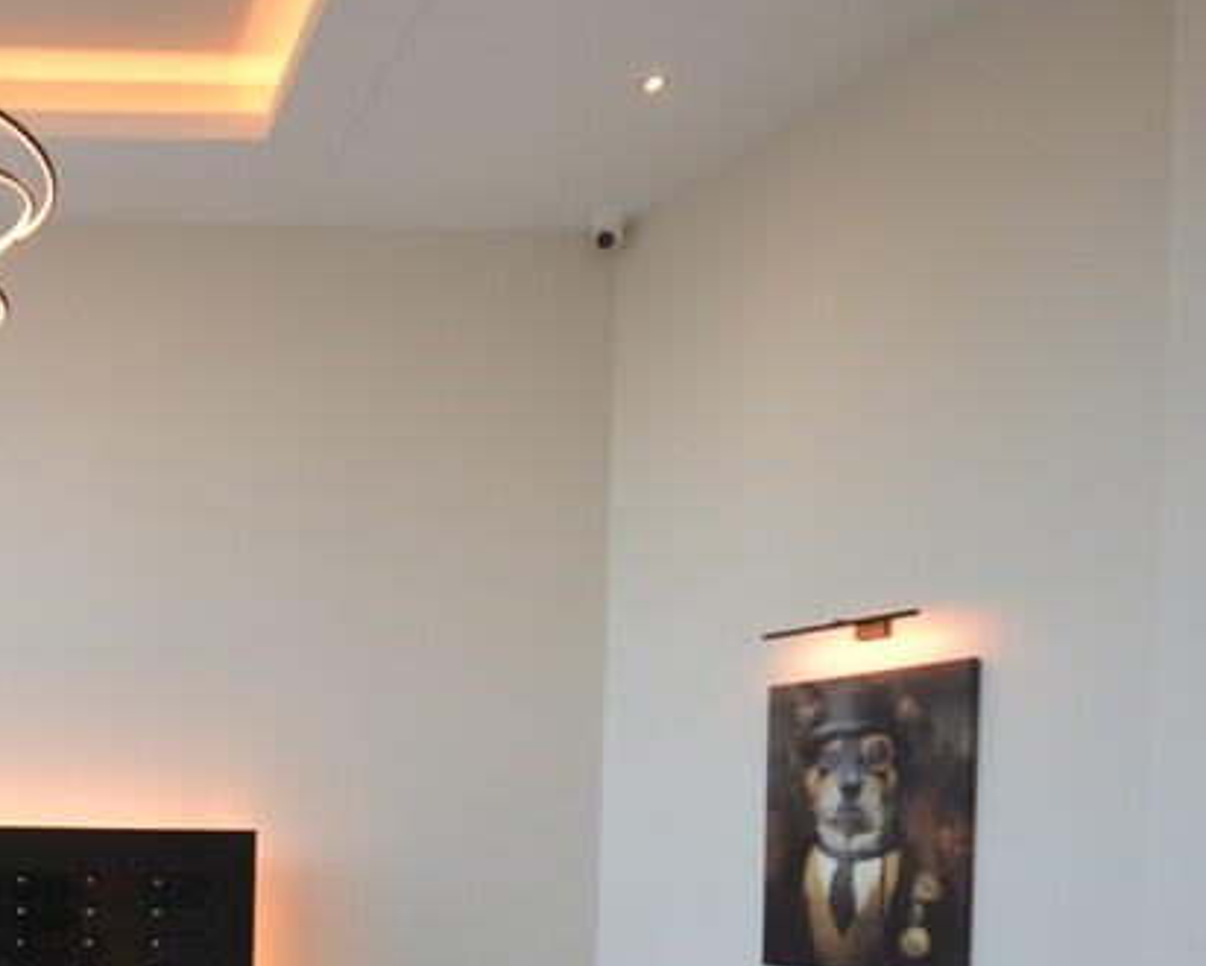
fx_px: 1250
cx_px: -6
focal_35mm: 35
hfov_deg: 43.8
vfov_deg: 38.8
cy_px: 897
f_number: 4.5
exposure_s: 1/80
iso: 400
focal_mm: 10
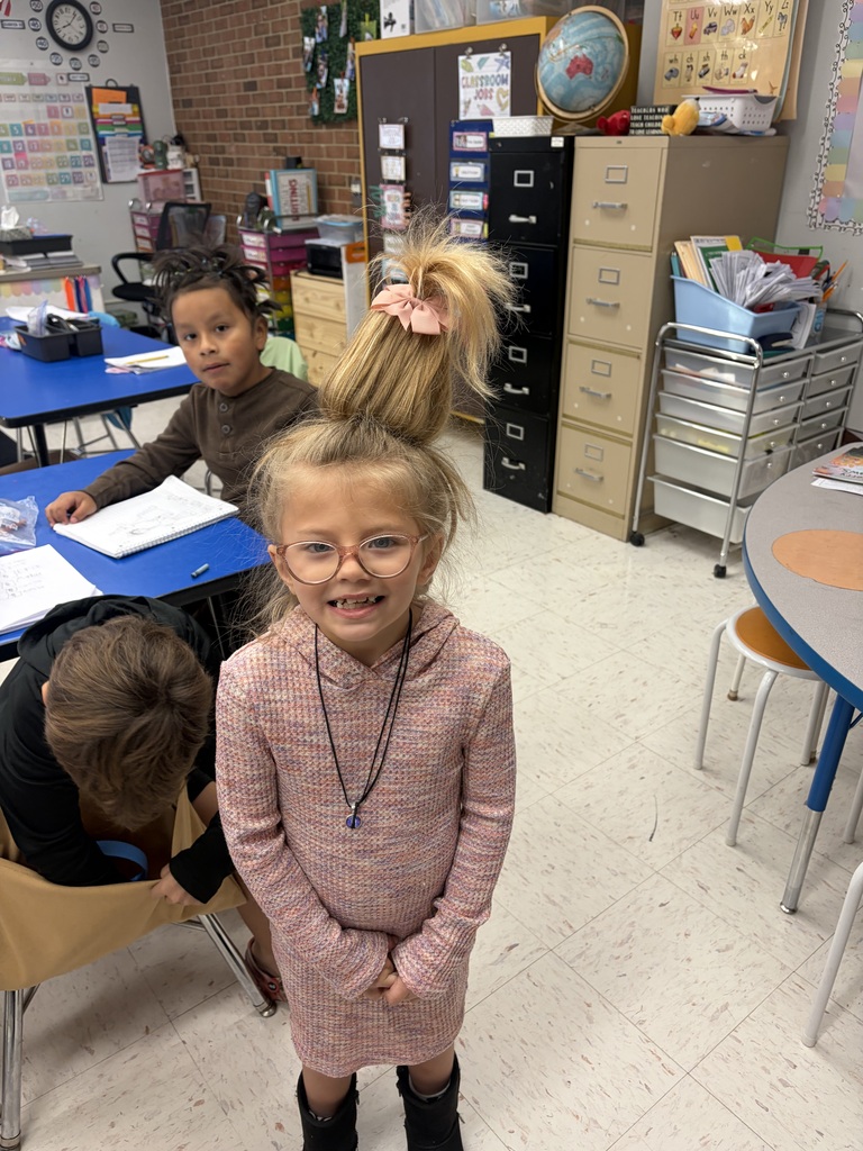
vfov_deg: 67.3
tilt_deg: -26.9
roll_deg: +0.3
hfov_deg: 53.1
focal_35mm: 26
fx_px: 864
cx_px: 432
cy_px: 576
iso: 80
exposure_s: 1/60
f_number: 1.6
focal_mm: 5.96
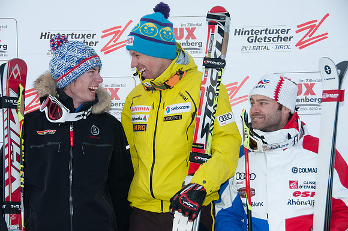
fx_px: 941
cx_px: 174
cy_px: 116
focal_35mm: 98
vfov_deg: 14.0
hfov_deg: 20.9
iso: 320
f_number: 7.1
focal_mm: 65
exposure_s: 1/320
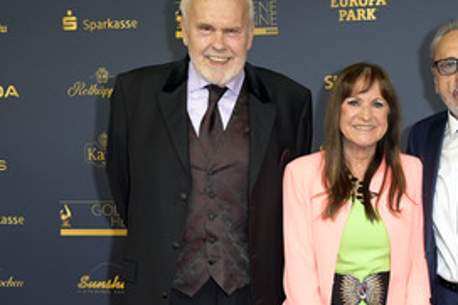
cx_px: 312
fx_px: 928
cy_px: 175
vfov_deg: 18.6
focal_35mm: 73
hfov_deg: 27.5
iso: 640
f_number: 5.6
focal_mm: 44
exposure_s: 1/250
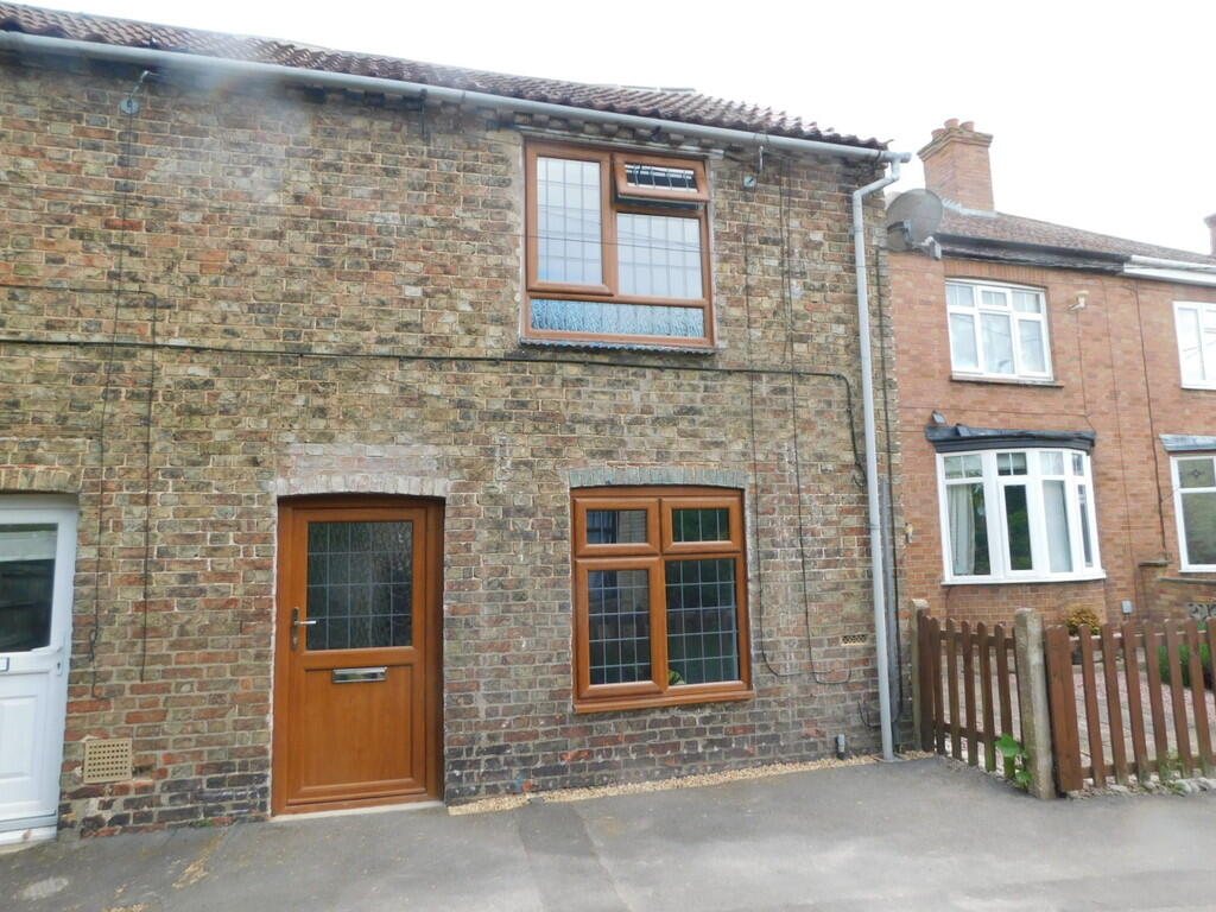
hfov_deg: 73.9
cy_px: 456
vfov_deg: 58.9
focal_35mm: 23
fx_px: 808
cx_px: 608
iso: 125
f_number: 3
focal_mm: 4
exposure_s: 1/250
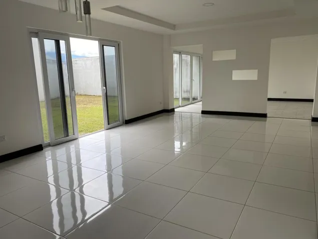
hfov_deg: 67.3
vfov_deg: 53.0
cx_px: 159
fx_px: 239
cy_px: 120
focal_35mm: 26
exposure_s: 1/404
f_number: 1.8
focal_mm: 4.25
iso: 32
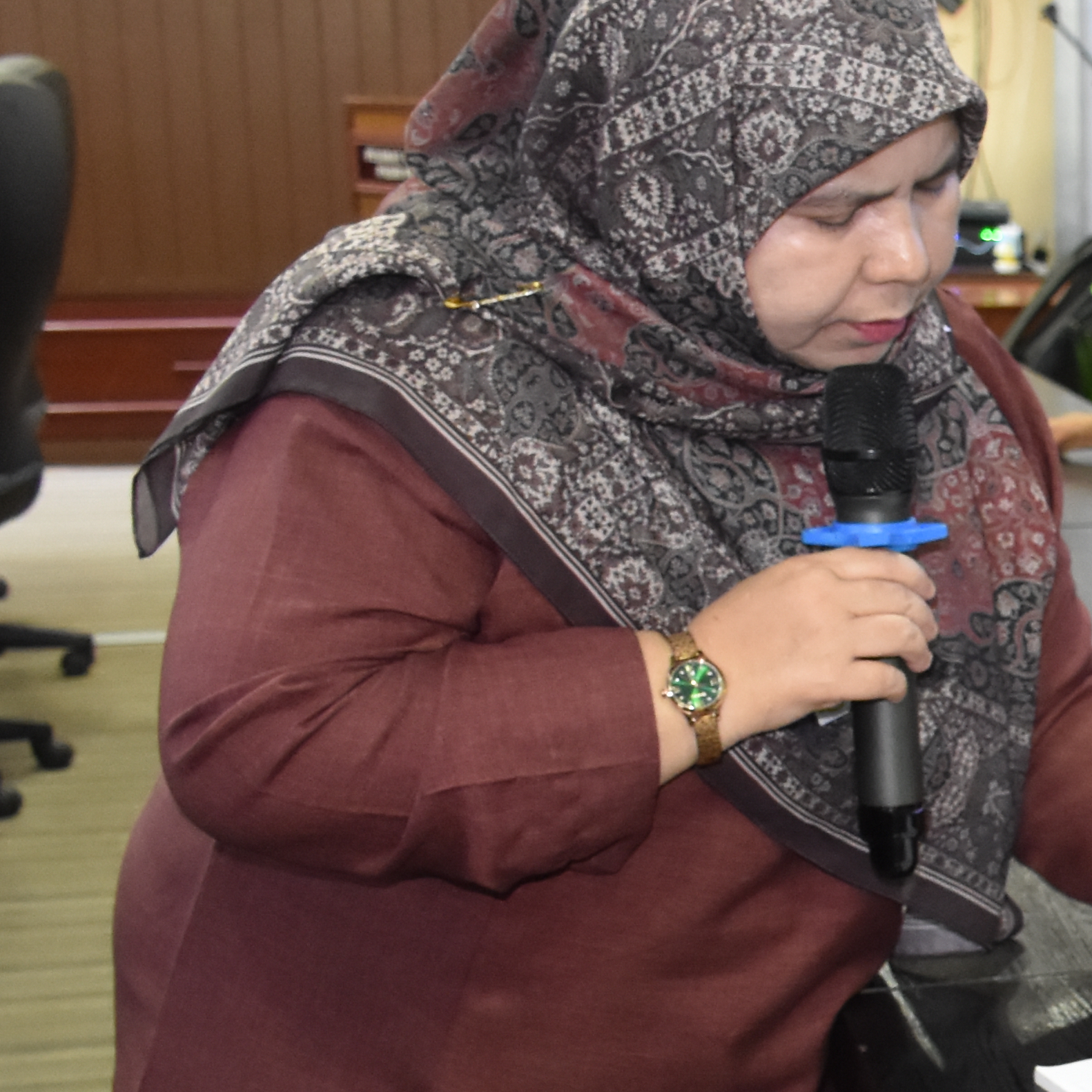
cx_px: 1797
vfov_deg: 19.6
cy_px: 977
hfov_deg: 17.3
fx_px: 3105
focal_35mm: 87
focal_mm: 18
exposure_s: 1/60
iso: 1800
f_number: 3.5
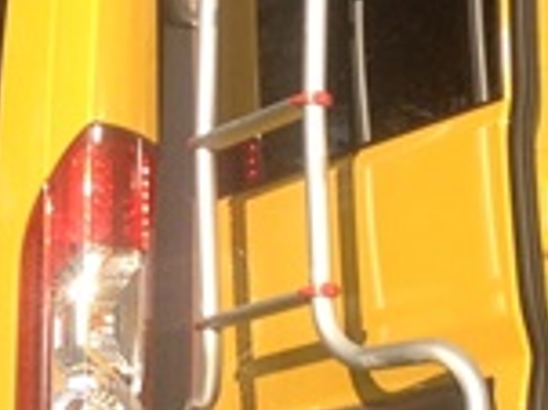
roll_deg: +0.2
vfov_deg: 6.2
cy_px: 192
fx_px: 3765
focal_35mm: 238
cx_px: 113
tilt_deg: +5.8
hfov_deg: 8.3
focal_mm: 4.28
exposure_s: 1/890
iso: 50
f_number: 2.4
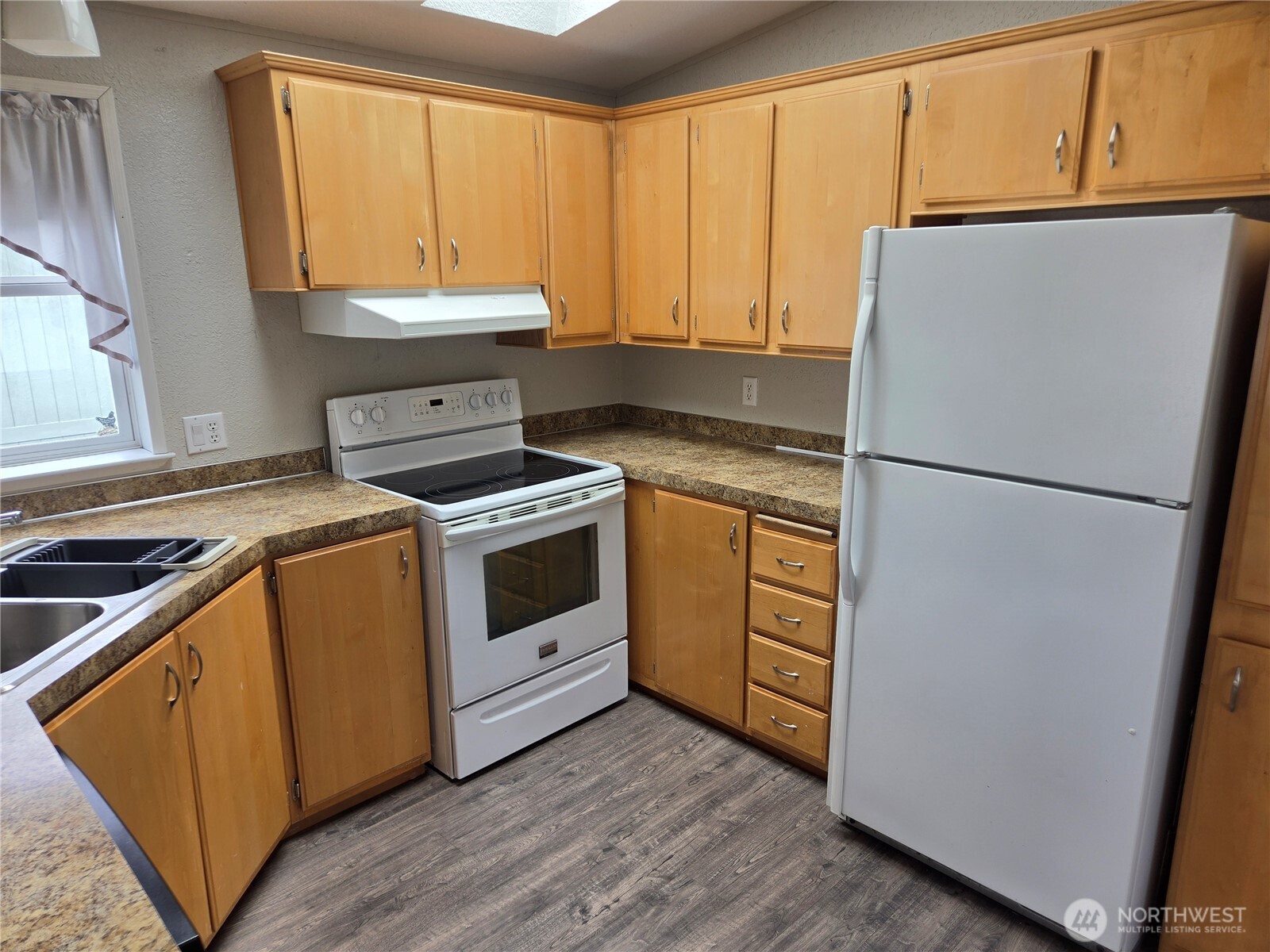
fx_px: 844
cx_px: 635
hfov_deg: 73.9
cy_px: 476
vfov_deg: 58.9
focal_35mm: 23
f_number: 1.8
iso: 50
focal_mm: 5.4
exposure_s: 1/180
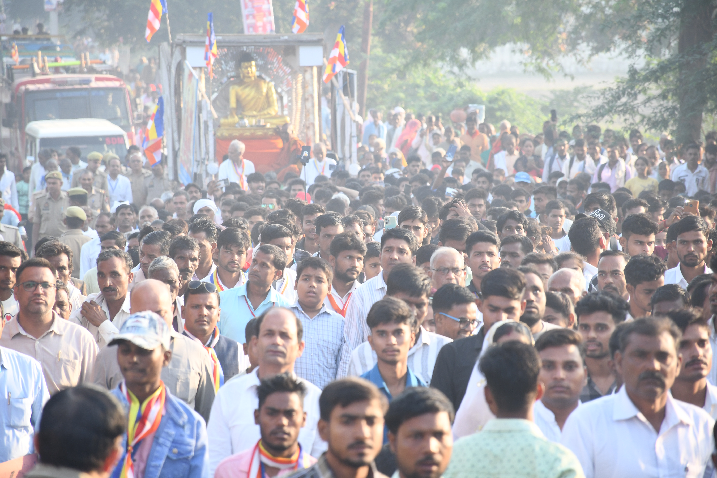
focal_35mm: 210
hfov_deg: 9.8
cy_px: 239
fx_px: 4182
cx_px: 358
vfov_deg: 6.5
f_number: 5.6
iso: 400
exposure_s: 1/160
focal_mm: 140
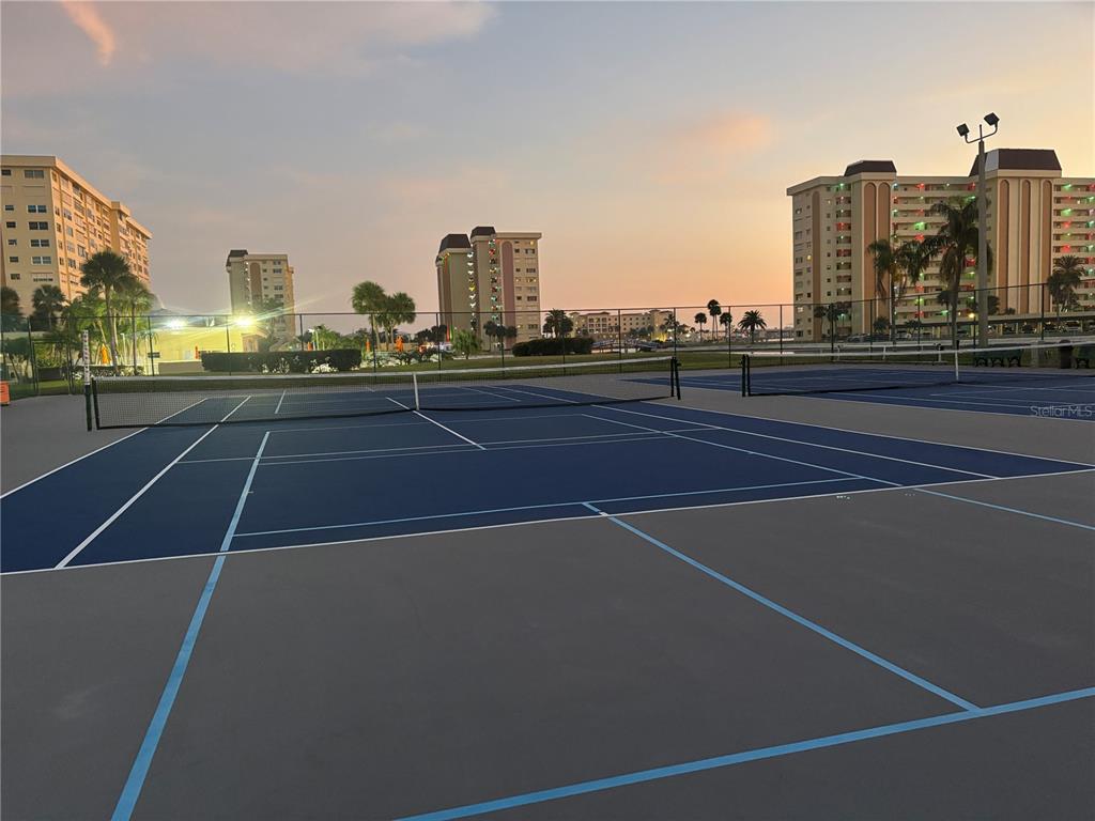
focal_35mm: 26
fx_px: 822
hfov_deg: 67.3
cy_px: 410
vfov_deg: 53.1
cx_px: 548
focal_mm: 5.96
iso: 400
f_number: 1.6
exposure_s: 1/40
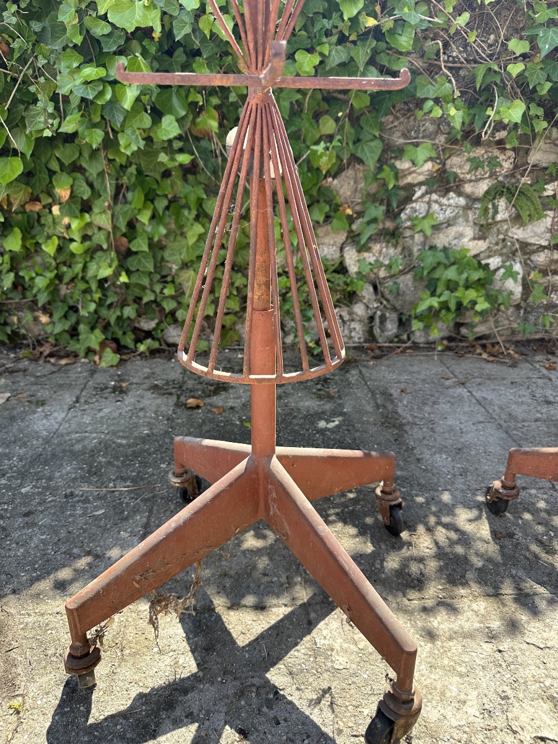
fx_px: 516
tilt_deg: -23.8
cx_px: 279
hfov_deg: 56.8
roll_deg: -3.8
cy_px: 372
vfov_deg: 71.6
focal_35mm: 24
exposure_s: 1/594
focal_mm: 6.86
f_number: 1.78
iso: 80
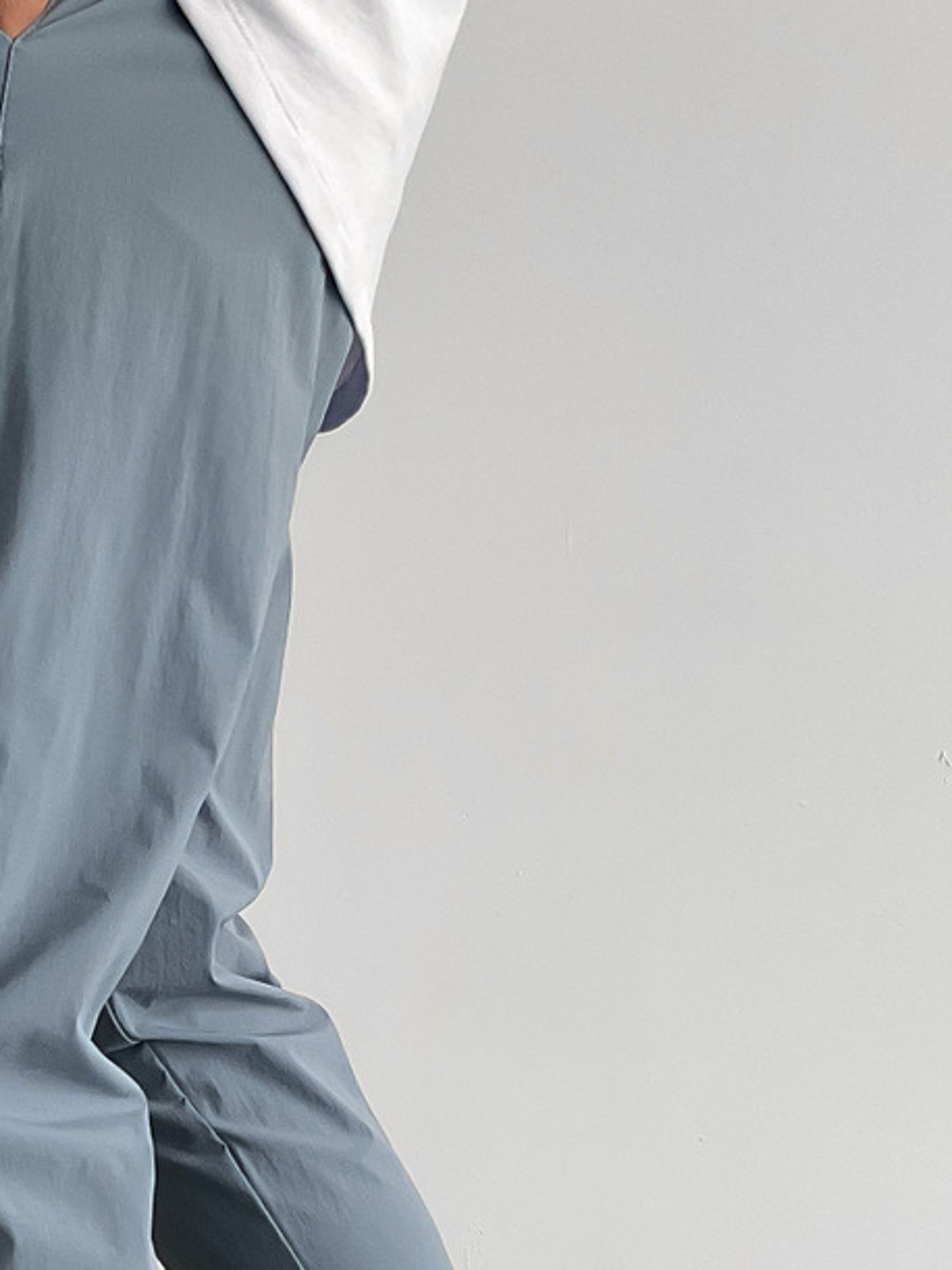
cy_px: 1087
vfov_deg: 25.1
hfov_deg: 19.2
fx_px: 2788
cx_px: 204
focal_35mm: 76
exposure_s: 1/100
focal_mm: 3
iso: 64
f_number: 1.8
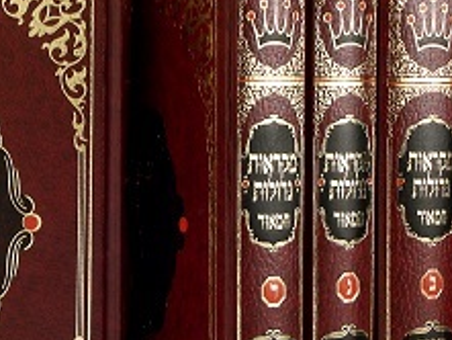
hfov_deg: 11.5
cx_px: 110
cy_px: 249
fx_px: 2247
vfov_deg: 8.6
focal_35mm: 172
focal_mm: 19.37
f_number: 11
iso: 64
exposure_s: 1/2
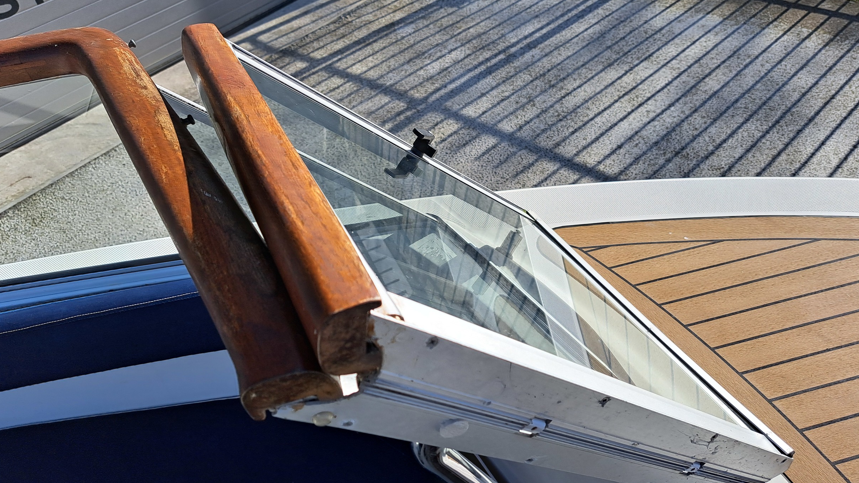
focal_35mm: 27
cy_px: 210
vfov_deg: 42.8
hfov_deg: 69.9
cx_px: 428
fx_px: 615
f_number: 1.8
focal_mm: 5.23
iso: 50
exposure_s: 1/1377
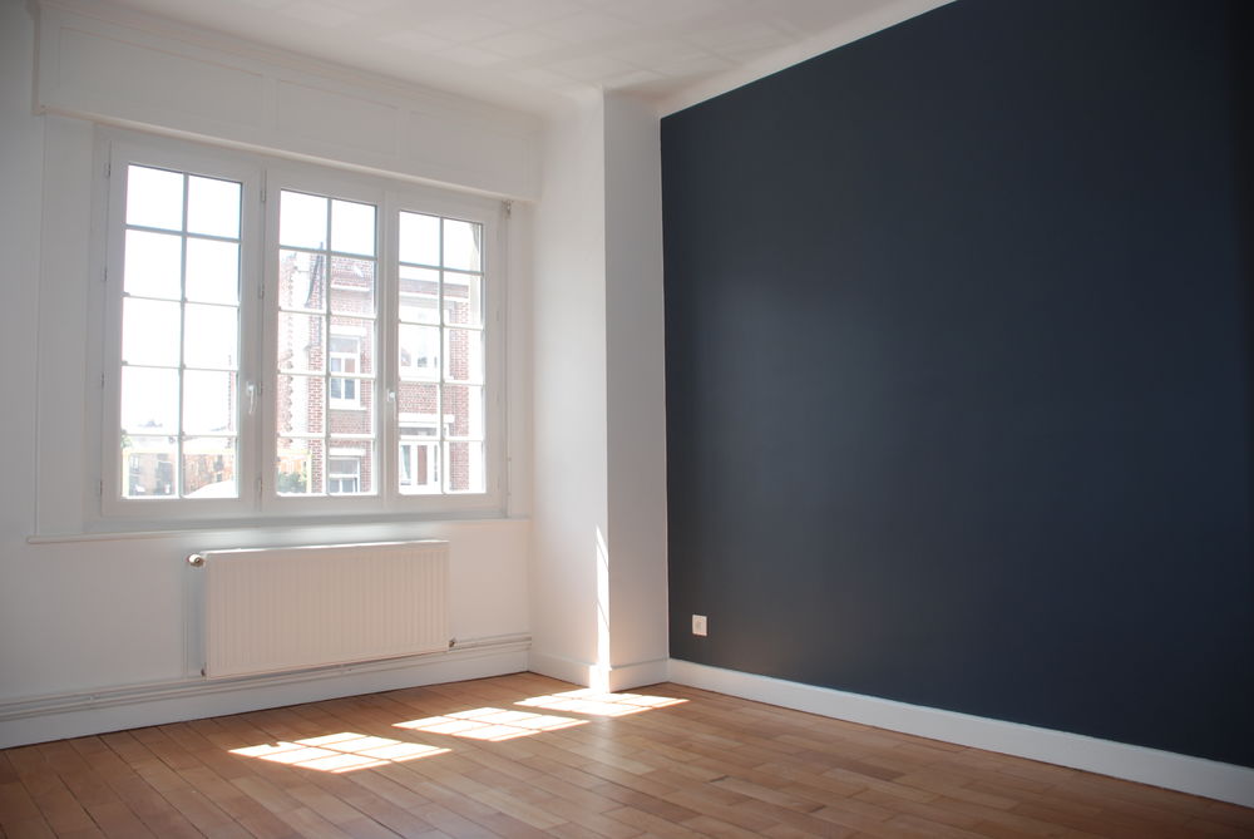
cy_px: 420
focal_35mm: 27
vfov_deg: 48.0
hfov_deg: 67.3
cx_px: 627
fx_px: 941
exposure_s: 1/100
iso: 100
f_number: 3.5
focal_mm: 18
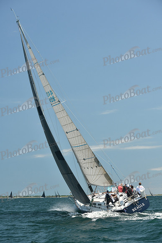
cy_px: 122
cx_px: 81
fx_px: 472
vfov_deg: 28.8
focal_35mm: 70
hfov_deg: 19.5
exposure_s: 1/640
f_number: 6.3
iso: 320
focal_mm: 70
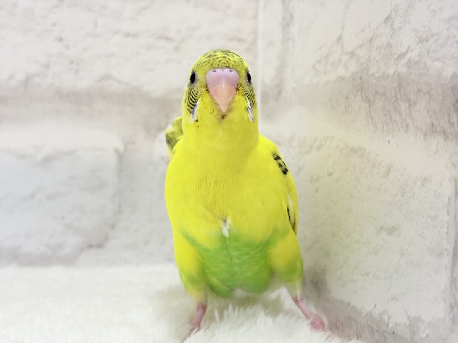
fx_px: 688
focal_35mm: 52
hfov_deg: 36.8
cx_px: 229
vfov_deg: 28.0
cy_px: 172
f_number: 1.6
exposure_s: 1/50
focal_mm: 5.96
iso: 40
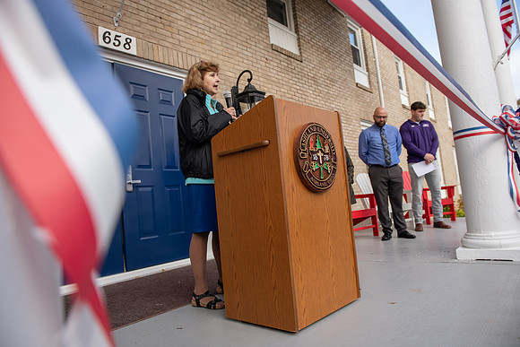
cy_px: 174
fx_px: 347
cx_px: 260
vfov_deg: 53.2
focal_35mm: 24
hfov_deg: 73.7
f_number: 3.5
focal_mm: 24
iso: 160
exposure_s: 1/320
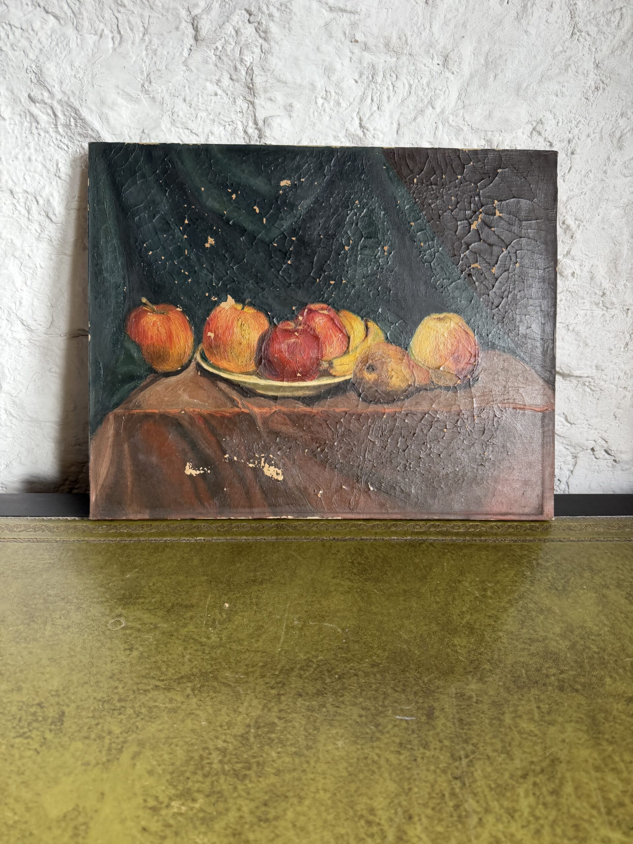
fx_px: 585
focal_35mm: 24
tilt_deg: -23.5
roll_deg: -0.3
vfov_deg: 71.6
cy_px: 422
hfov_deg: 56.8
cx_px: 316
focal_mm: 6.76
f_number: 1.78
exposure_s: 1/121
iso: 200
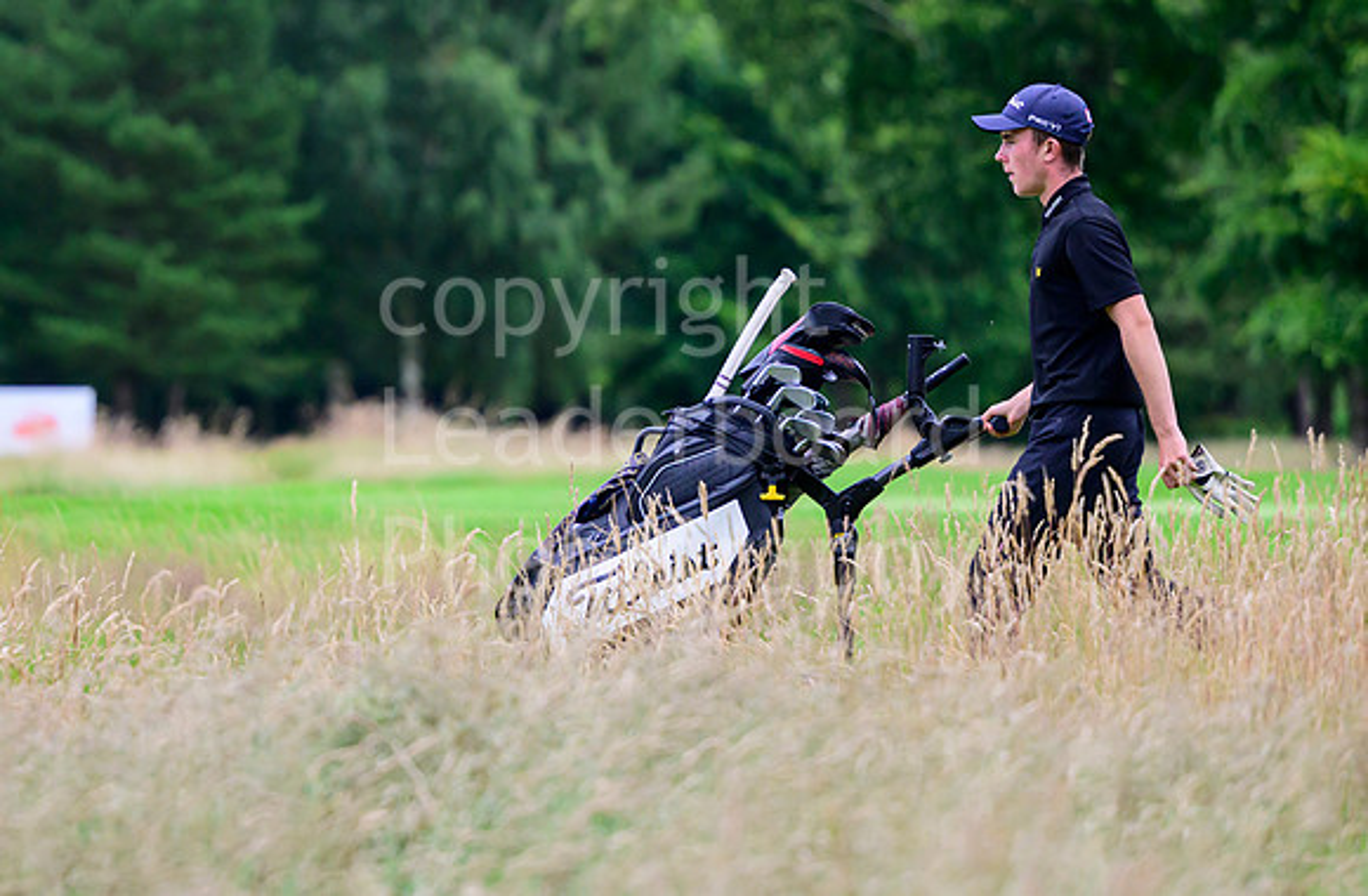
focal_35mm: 232
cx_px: 586
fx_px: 8772
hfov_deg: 8.9
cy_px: 376
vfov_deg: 5.8
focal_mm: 135
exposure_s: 1/6400
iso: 1250
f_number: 2.8
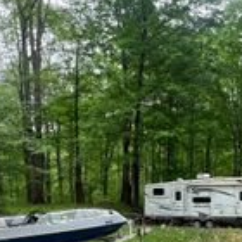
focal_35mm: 41
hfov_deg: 39.5
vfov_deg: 39.1
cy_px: 200
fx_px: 324
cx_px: 188
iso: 50
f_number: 1.8
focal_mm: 1.57
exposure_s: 1/99
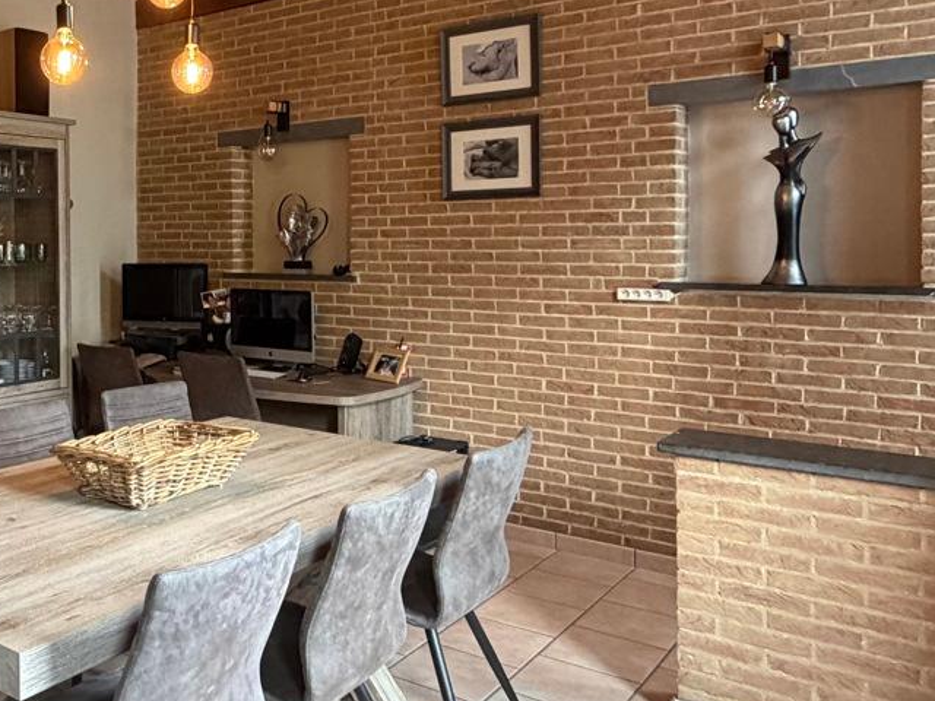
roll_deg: +1.1
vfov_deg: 40.4
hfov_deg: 48.5
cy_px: 258
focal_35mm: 35
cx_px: 142
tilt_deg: -1.7
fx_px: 945
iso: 320
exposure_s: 1/60
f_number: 2.2
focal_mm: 2.22
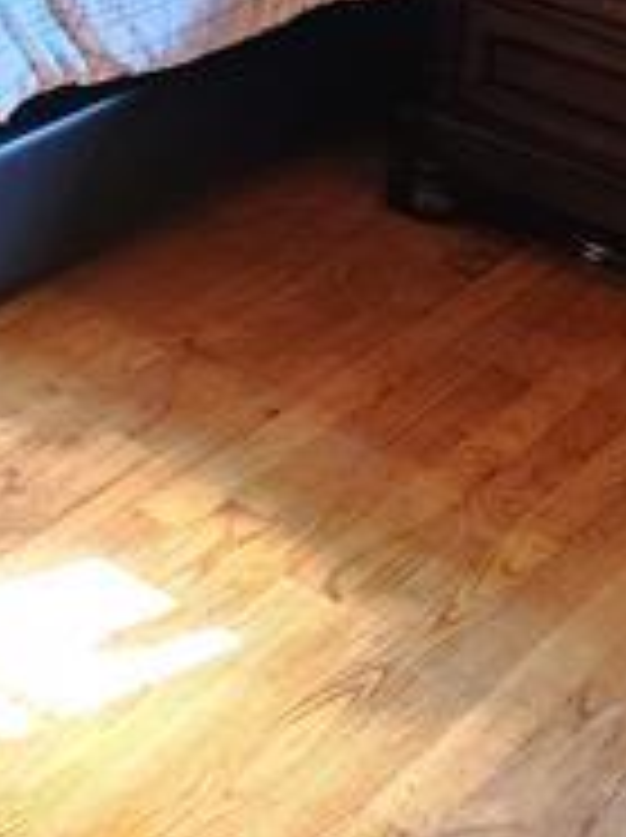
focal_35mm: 95
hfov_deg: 13.7
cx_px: -549
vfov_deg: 17.8
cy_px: -526
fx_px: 2296
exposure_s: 1/30
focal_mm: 5.4
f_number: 1.8
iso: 640
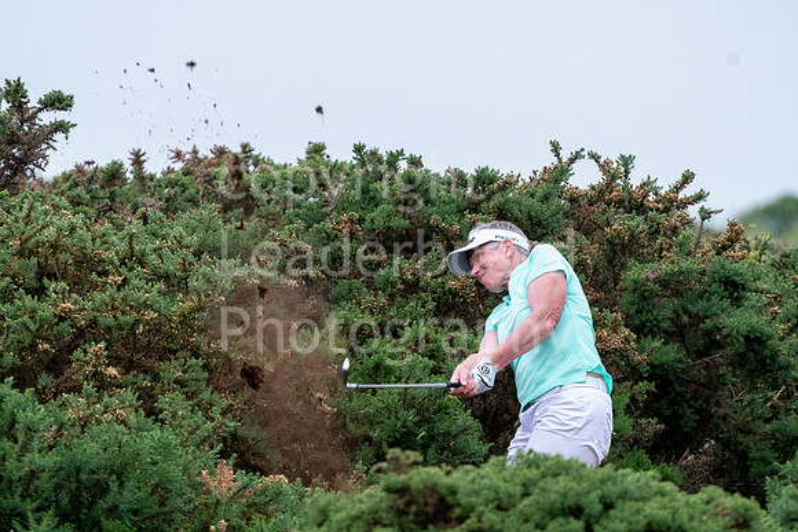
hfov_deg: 3.6
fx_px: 12637
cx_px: 399
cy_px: 266
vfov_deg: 2.4
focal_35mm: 570
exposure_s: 1/1000
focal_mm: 380
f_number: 6.3
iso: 1600
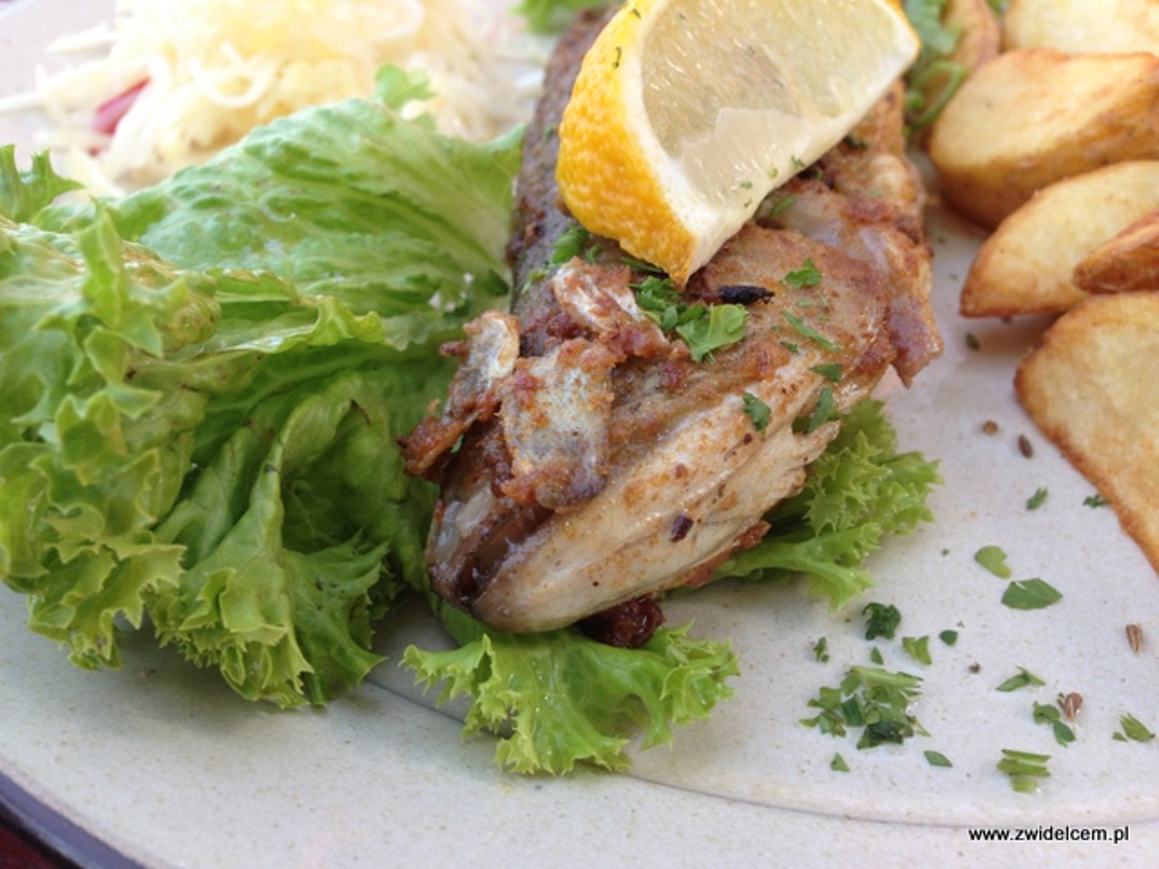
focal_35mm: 33
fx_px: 1105
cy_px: 434
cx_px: 580
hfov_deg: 55.4
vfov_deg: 42.9
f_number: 2.4
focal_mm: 4.13
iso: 50
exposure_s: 1/140
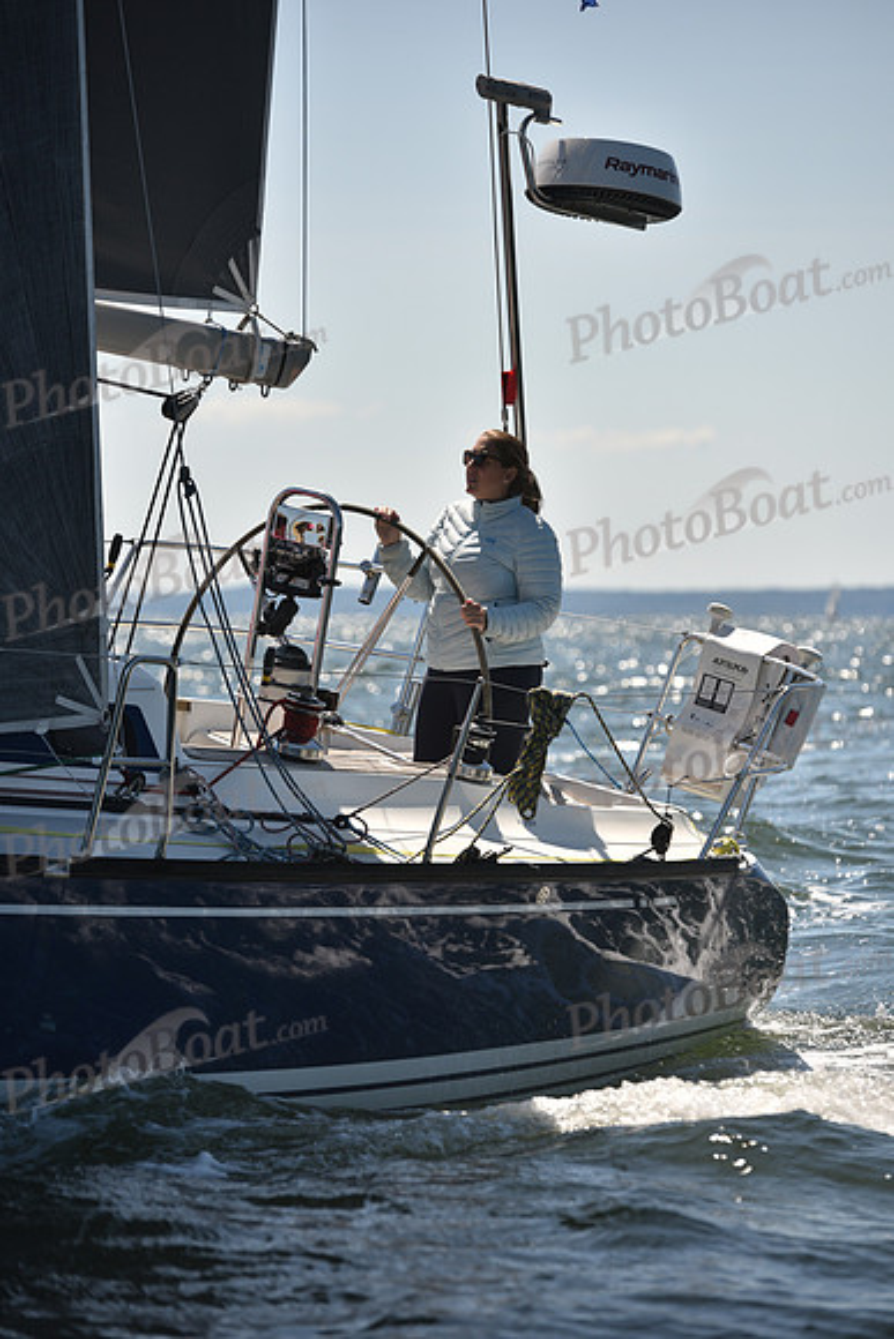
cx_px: 447
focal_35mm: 170
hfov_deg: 8.1
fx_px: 6328
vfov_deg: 12.1
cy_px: 670
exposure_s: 1/1250
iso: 250
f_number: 4
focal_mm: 170
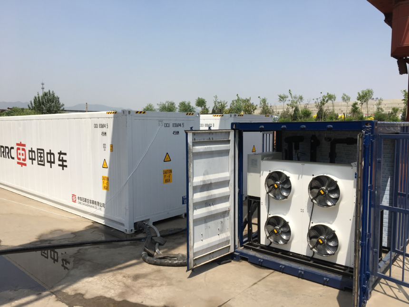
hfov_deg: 61.7
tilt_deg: -5.2
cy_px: 154
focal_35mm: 29
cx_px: 204
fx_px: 343
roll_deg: -0.6
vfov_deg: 48.2
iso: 25
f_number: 2.2
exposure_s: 1/1923
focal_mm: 4.15
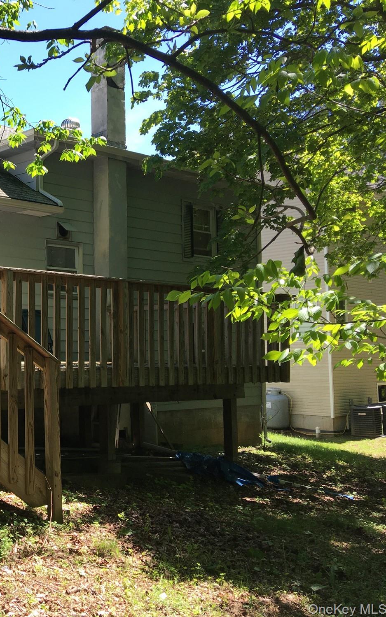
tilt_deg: +4.2
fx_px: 707
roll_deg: +0.9
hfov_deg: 28.1
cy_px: 303
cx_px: -30
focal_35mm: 42
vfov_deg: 47.2
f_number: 2.2
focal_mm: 4.15
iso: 25
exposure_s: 1/361
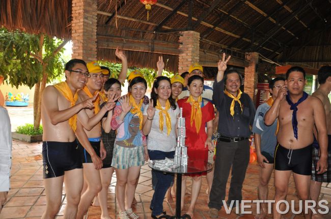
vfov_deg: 39.8
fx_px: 303
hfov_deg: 57.3
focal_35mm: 33
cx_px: 166
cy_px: 110
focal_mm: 22
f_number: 3.8
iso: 800
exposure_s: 1/60
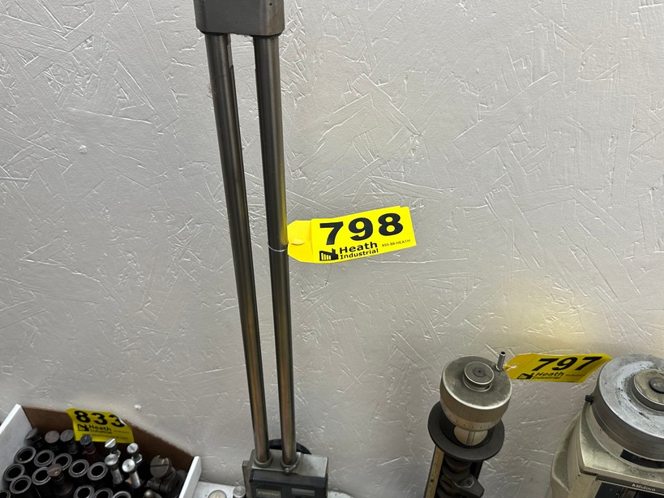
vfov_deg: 46.8
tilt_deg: -33.3
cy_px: 265
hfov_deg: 60.0
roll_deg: -1.9
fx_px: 575
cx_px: 334
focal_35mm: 30
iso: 125
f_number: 1.78
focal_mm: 6.86
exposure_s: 1/107
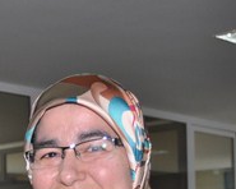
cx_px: -20
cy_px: 268
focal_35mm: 112
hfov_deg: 16.7
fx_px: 780
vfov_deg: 13.2
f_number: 3.8
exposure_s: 1/60
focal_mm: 23
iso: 800
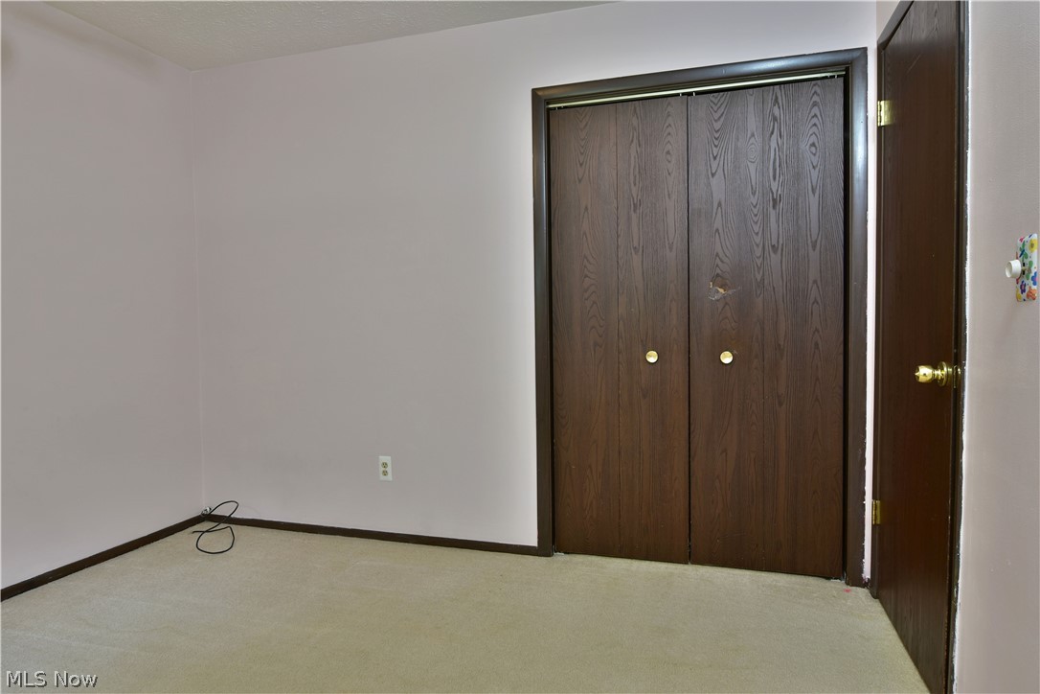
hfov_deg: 81.2
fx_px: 607
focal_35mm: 21
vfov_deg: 59.5
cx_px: 520
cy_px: 347
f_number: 4.5
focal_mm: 14
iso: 160
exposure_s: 1/15
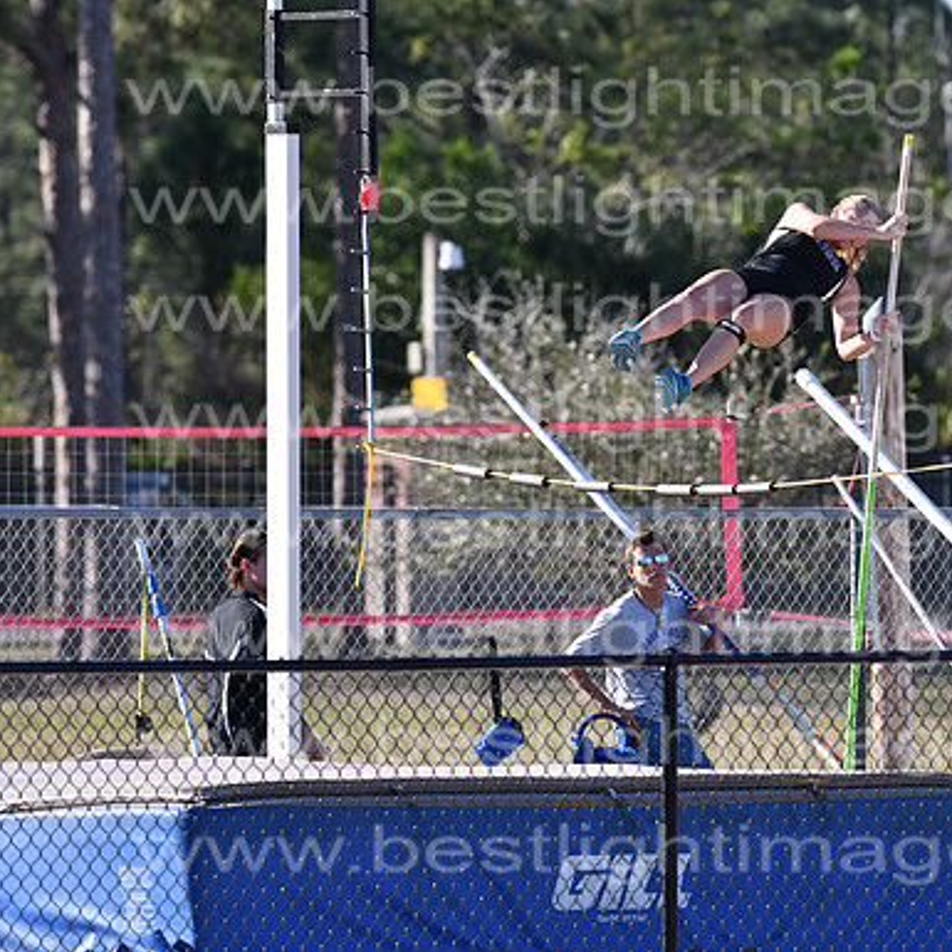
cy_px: 476
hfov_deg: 3.0
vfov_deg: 3.0
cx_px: 697
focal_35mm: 577
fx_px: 17953
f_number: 5.6
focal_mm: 300
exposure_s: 1/1600
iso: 400
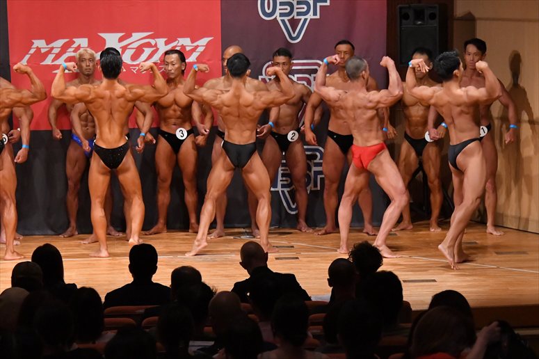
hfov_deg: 11.2
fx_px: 2739
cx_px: 270
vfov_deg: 7.5
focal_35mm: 183
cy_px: 180
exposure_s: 1/400
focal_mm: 122
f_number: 5.6
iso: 9000
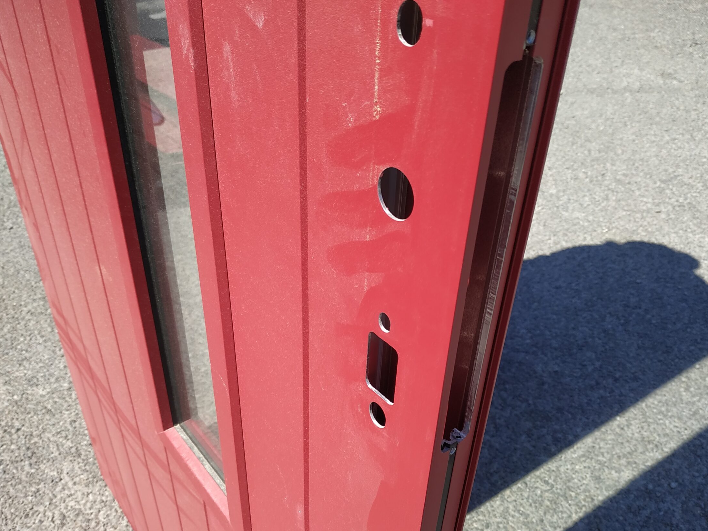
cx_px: 369
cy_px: 303
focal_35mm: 28
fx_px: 573
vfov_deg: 49.6
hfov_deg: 63.4
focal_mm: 3.94
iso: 100
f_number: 1.9
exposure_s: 1/1454
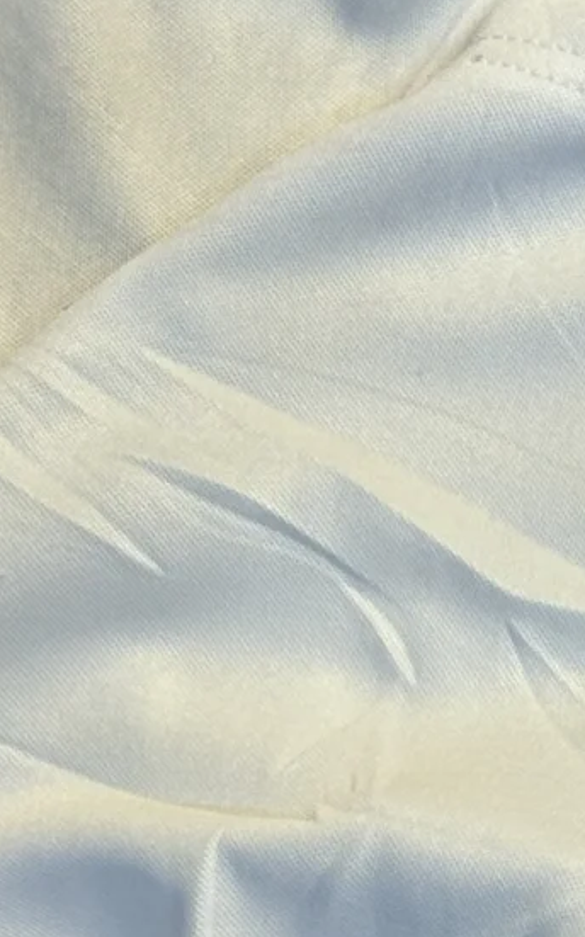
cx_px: 592
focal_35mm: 128
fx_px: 3268
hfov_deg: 10.1
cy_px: 1068
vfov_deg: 15.8
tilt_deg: -59.6
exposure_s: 1/50
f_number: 1.5
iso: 80
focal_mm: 5.7
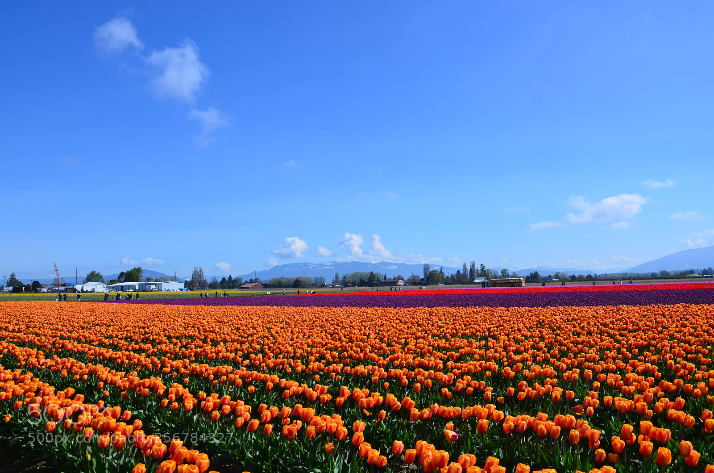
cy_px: 236
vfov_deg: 47.7
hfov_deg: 67.5
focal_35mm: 27
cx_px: 357
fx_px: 534
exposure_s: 1/250
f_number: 8
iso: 100
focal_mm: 18
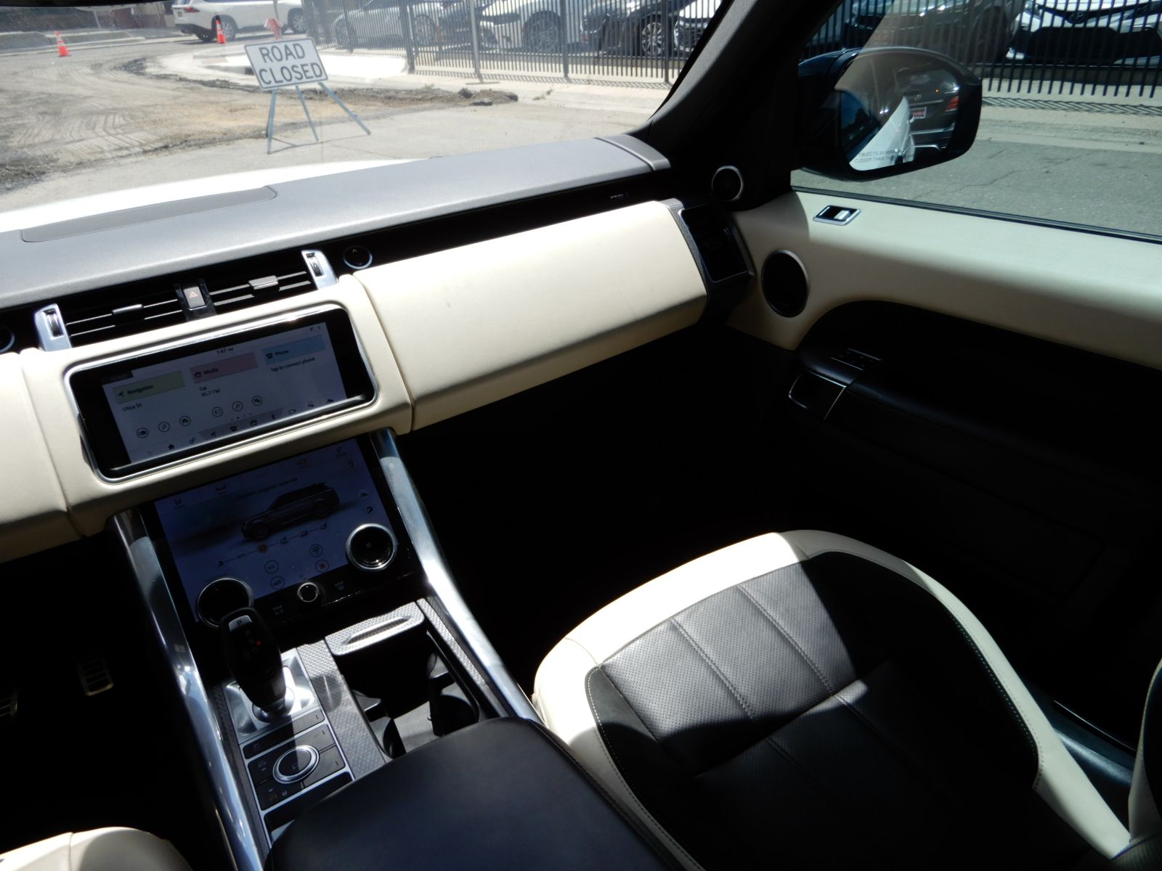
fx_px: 806
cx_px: 581
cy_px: 436
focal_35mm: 24
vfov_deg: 56.8
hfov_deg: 71.6
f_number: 3.4
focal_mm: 4.3
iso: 80
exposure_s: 1/400
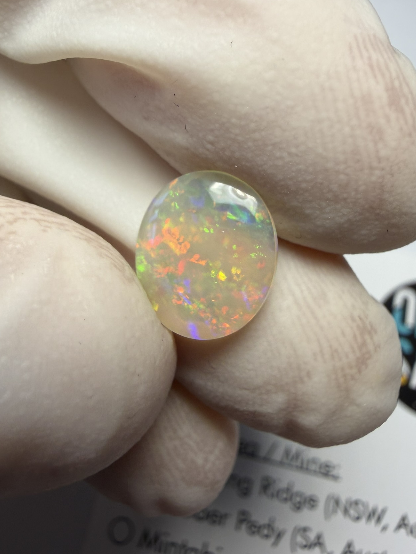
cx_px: 197
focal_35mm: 32
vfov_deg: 56.8
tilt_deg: -67.1
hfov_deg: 44.1
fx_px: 513
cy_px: 268
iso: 40
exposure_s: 1/100
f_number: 2.2
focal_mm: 2.22
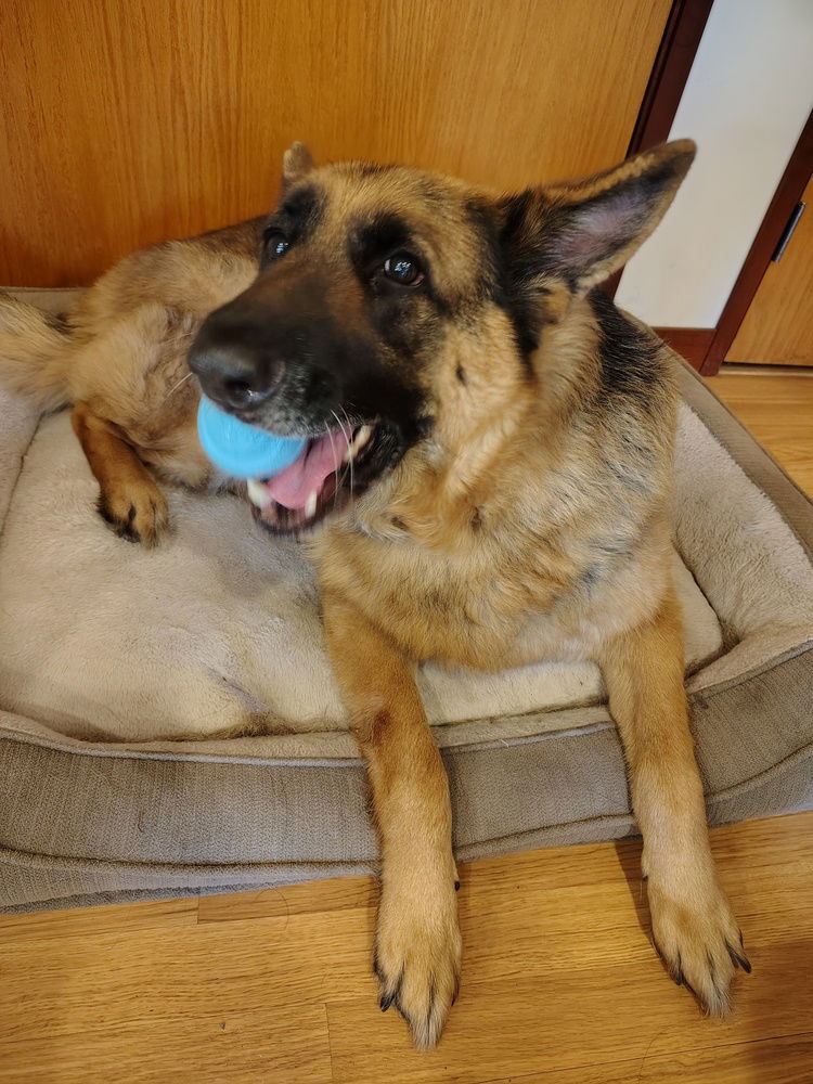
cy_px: 542
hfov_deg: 56.8
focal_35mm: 24
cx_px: 406
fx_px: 752
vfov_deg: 71.6
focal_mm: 5.56
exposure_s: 1/50
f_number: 1.8
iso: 1378
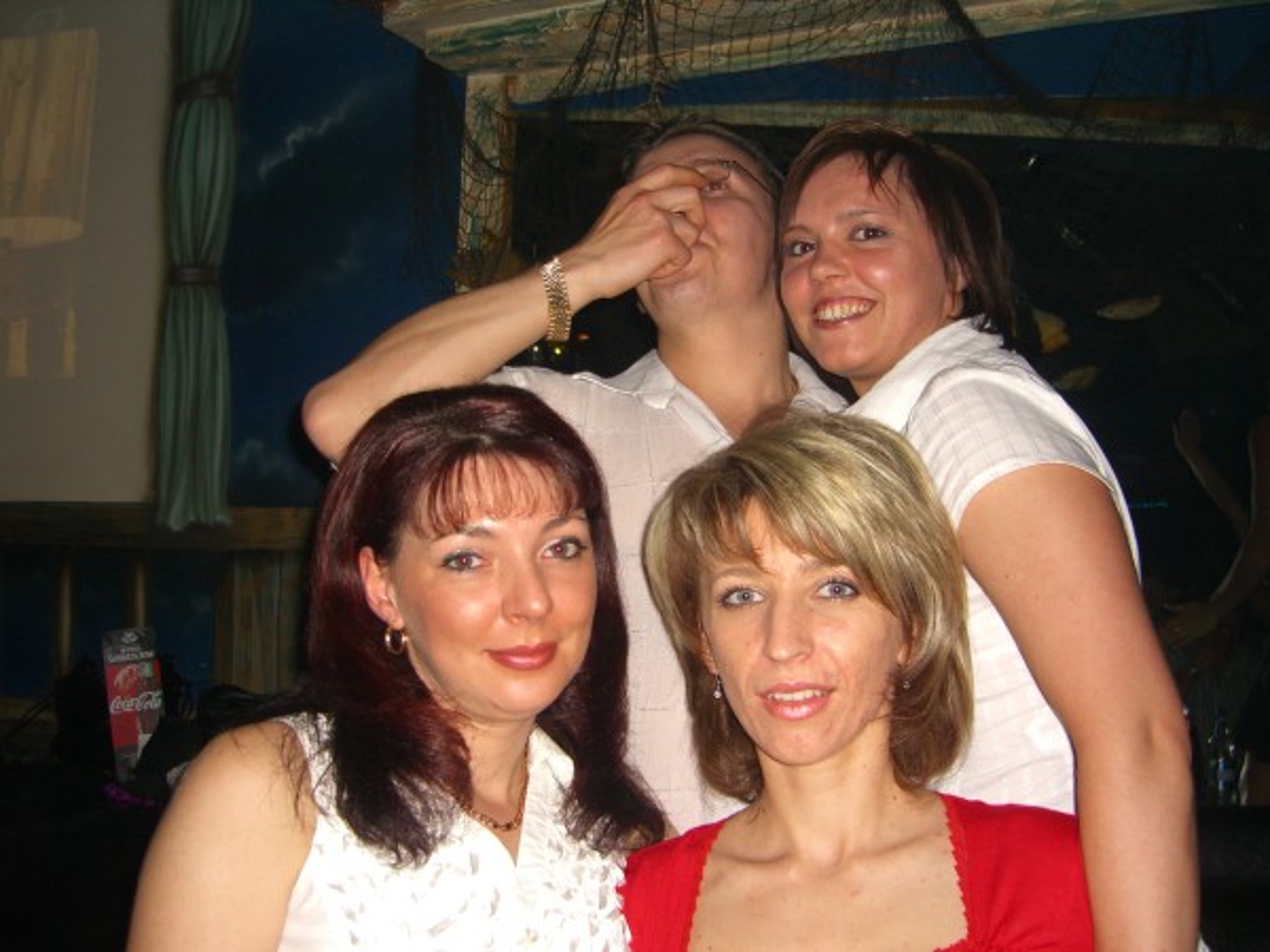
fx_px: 1394
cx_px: 635
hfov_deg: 49.0
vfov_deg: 37.7
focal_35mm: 38
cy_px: 476
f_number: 2.8
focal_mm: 7.9
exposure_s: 1/60
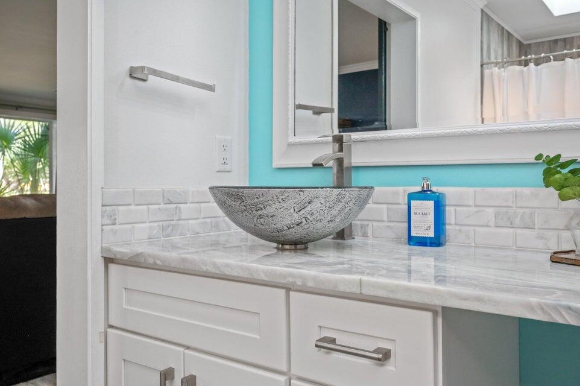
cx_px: 290
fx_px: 483
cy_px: 193
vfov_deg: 43.5
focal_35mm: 30
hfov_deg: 62.0
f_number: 9
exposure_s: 1/60
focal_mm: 30
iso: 400
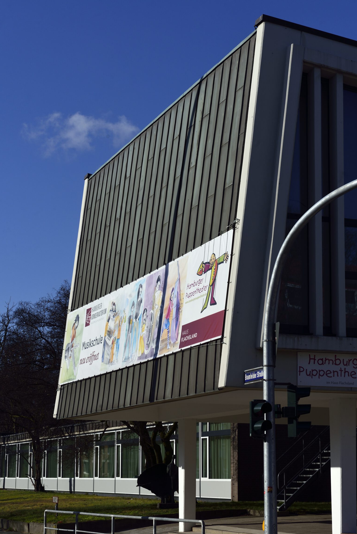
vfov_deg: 26.0
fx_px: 1159
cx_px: 183
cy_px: 296
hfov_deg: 17.5
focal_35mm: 78
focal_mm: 70
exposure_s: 1/500
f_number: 11
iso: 200
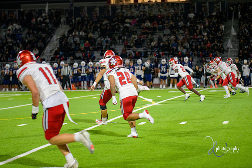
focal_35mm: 120
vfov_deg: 11.4
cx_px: 126
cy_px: 84
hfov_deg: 17.1
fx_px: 840
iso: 2000
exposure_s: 1/250
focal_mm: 120
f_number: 2.8
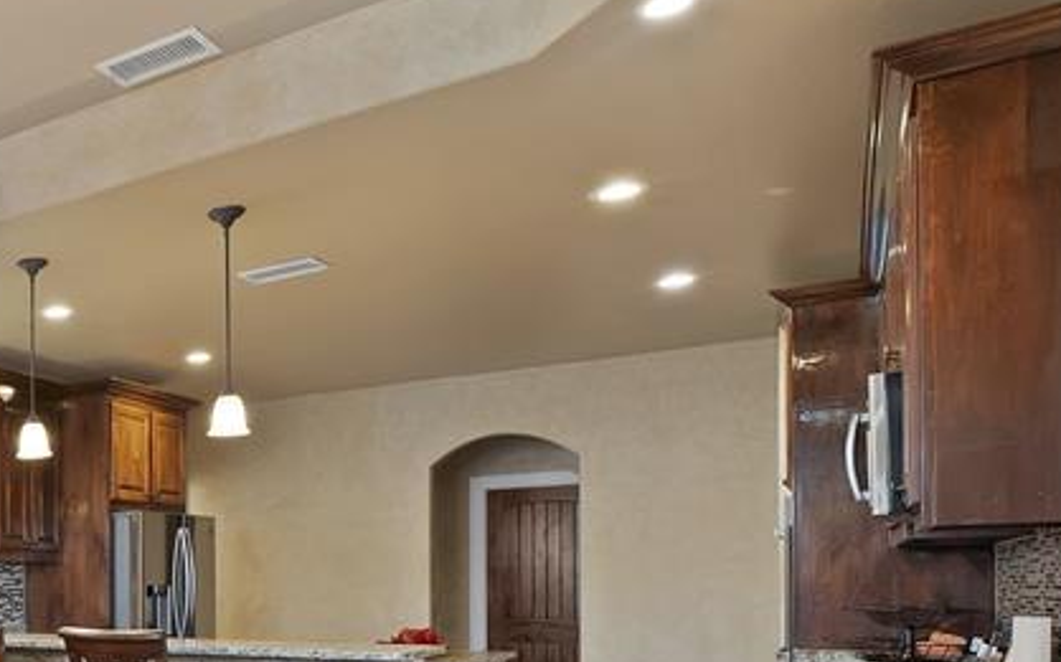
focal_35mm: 35
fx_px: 1012
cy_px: 587
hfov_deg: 42.7
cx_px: -119
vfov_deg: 34.4
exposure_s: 1/1.67
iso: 640
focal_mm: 14
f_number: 9
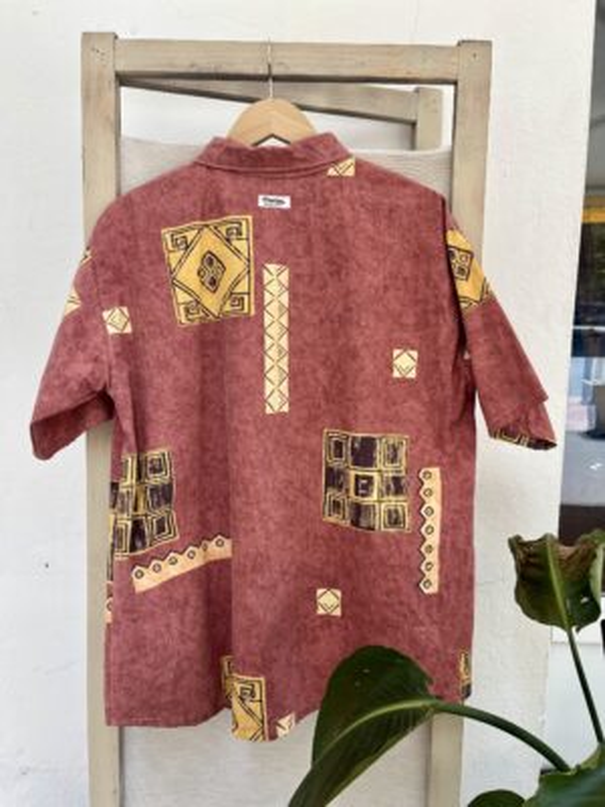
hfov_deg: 53.1
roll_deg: +0.1
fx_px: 606
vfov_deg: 67.3
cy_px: 404
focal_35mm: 26
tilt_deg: -9.3
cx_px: 302
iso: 50
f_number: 1.6
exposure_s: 1/317
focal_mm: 5.1
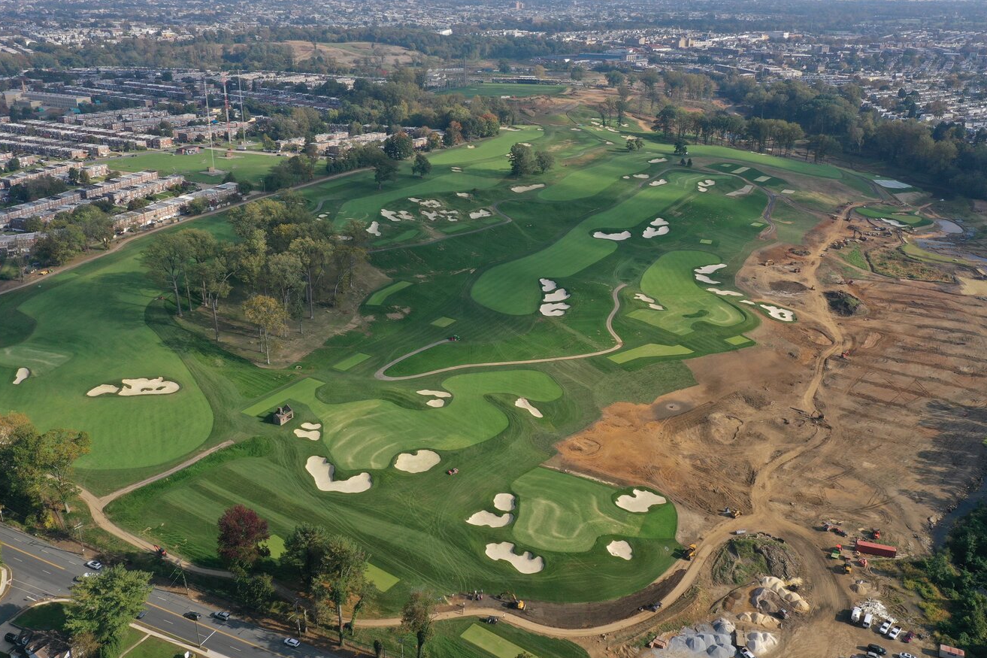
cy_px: 290
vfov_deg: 41.0
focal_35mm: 32
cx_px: 505
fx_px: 877
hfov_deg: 58.7
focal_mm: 10.26
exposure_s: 1/500
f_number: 5.6
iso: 100
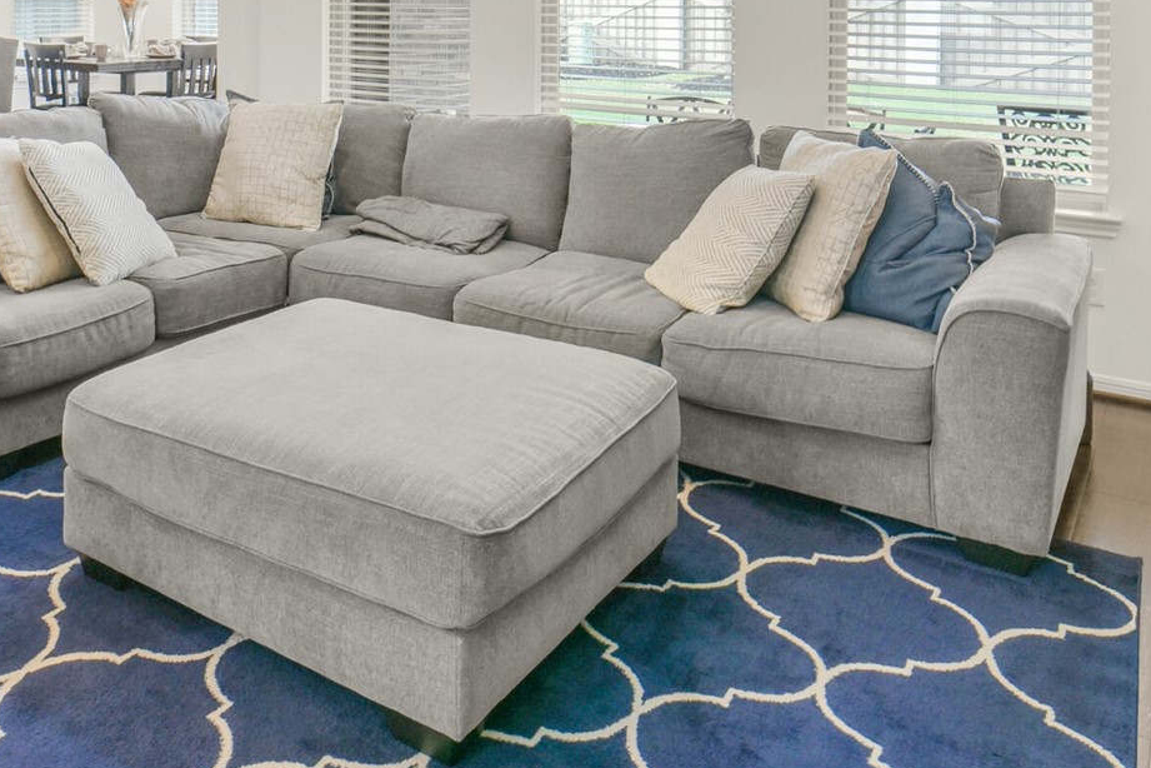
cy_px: 10
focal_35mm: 33
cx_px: 202
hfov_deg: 52.8
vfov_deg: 36.2
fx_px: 1055
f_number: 11
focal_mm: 14
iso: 500
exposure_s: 1/13
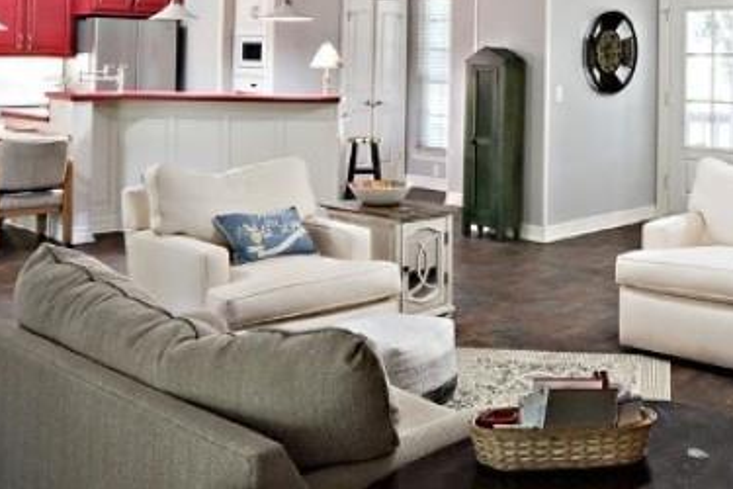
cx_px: 570
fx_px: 937
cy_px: 22
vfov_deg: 27.8
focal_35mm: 46
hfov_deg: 41.2
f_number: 2.8
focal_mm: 16
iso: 1000
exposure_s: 1/100
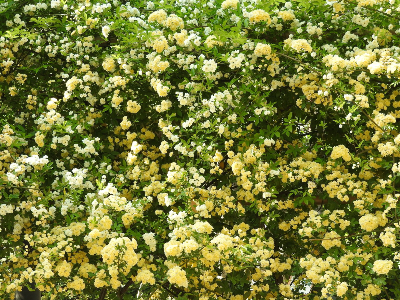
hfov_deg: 17.1
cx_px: 200
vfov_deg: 12.9
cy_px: 150
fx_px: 1329
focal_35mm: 115
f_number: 5
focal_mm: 20.6
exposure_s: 1/80
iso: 100
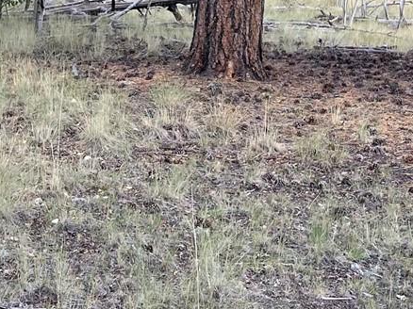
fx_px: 1133
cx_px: 57
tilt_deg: -13.1
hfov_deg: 20.3
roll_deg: -0.7
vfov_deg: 15.5
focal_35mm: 95
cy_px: 121
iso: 32
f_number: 1.6
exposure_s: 1/493
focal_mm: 4.2
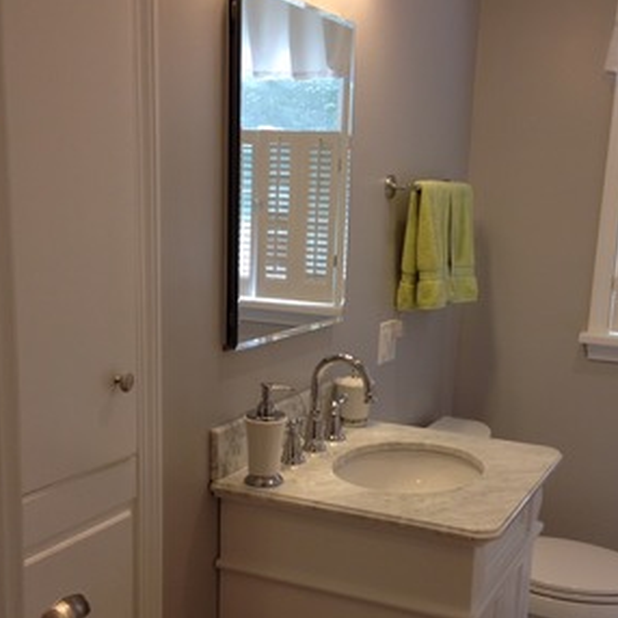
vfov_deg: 34.5
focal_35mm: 49
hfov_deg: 34.6
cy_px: 393
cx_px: 359
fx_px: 990
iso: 64
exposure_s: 1/60
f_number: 2.4
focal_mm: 4.12
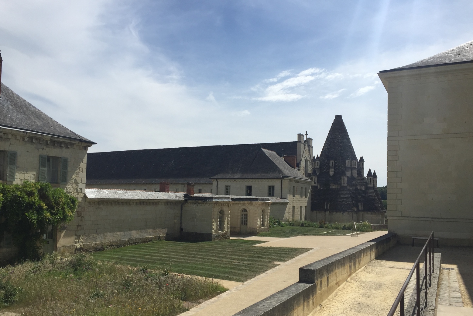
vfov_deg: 42.2
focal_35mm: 31
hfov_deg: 60.3
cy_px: 181
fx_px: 407
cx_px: 233
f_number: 2.2
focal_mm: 4.15
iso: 32
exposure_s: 1/3968
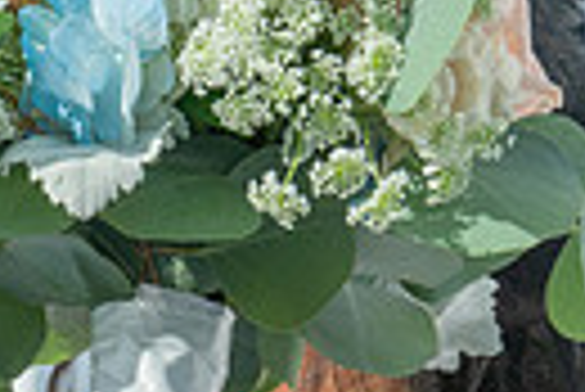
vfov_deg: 9.0
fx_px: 2326
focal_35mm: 143
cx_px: -189
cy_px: 795
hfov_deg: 13.8
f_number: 18
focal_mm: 32
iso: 250
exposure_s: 1/200
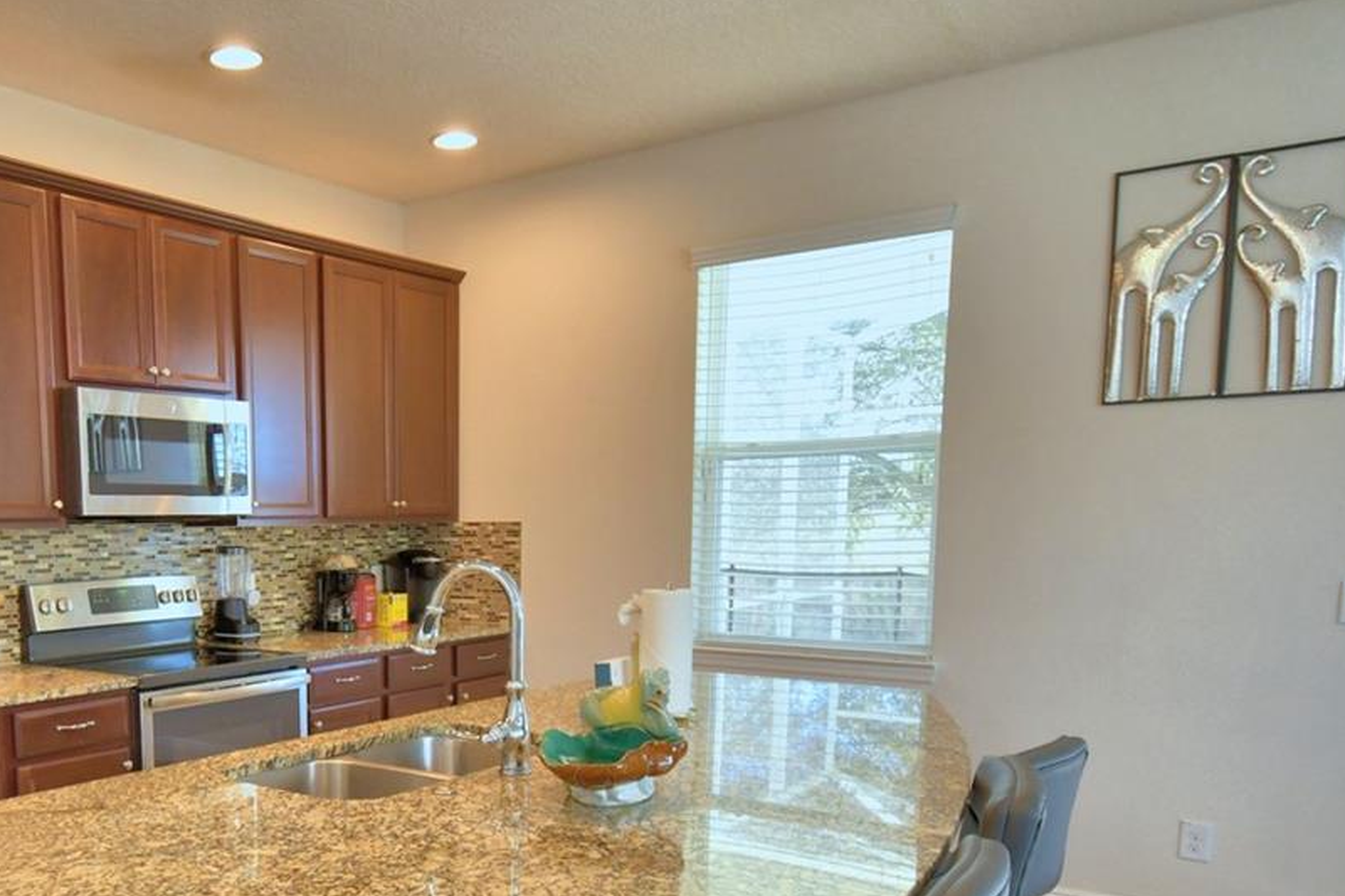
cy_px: 671
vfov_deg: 42.3
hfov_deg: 58.8
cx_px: 343
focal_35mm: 30
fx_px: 1121
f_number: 4.5
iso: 400
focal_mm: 10
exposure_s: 1/40
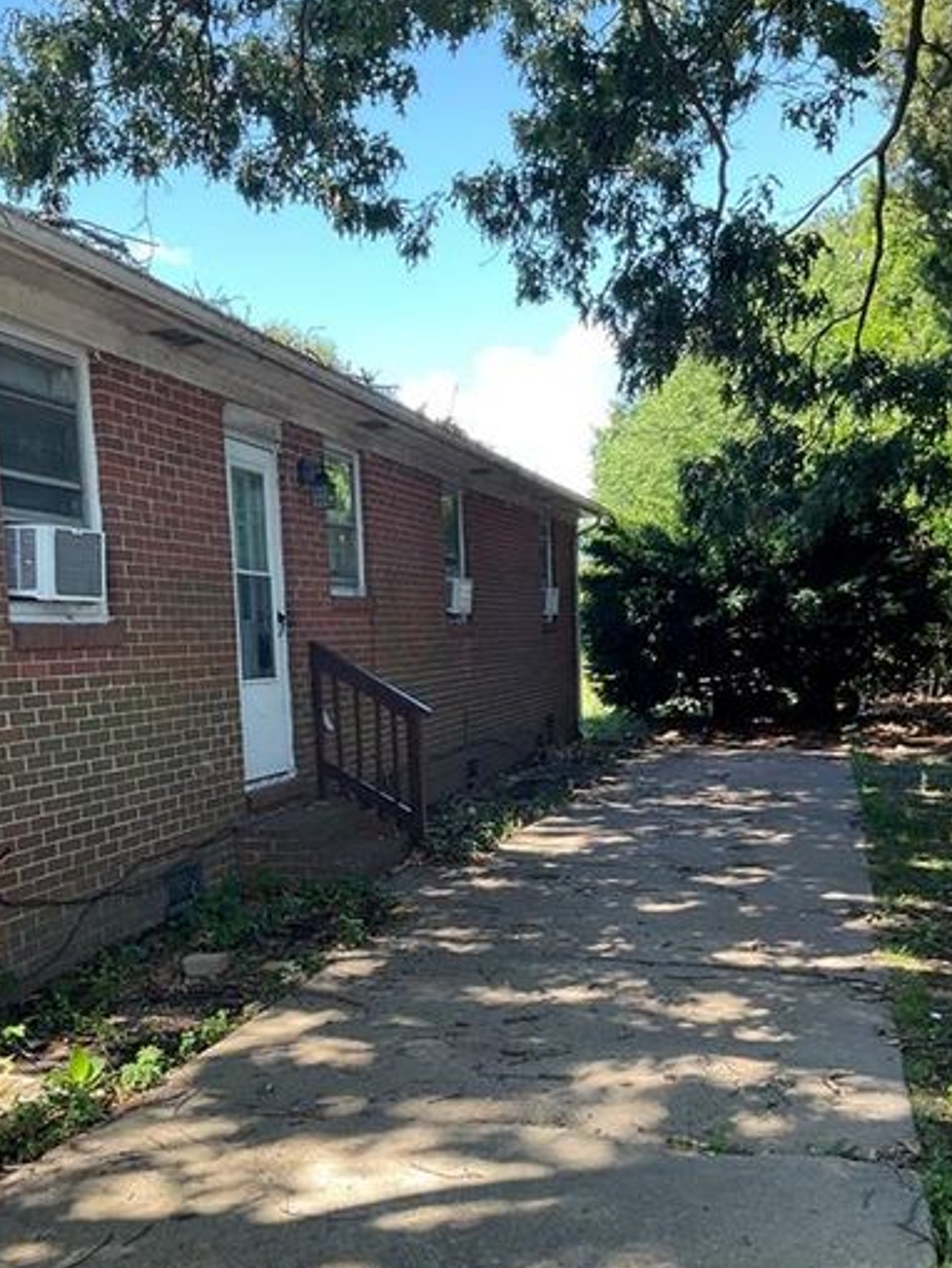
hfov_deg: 37.7
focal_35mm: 38
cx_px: 404
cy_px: 818
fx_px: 1393
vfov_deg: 48.3
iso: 16
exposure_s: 1/122
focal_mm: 3
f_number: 1.8
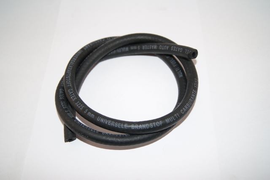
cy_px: 90
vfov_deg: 34.3
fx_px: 293
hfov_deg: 49.5
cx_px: 135
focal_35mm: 39
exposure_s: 1/160
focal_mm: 26
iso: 250
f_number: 4.5
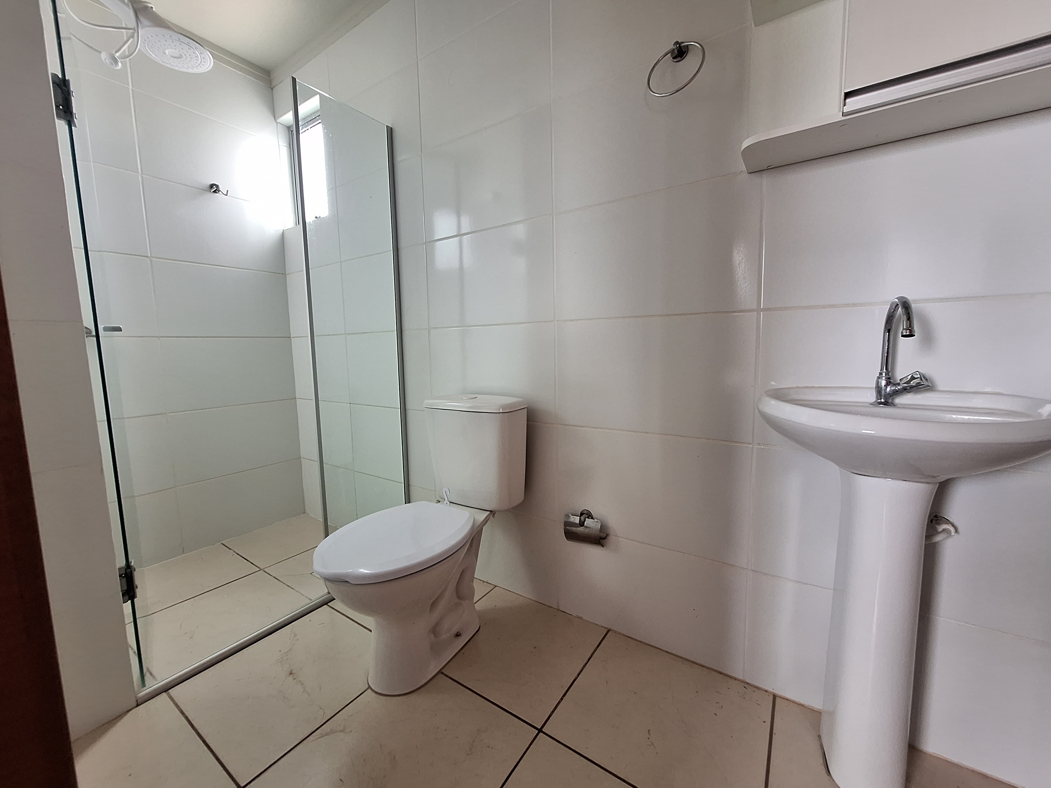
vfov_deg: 89.9
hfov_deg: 106.2
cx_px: 526
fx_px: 395
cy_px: 394
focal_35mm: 13
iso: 125
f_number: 2.2
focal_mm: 1.74
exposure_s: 1/40
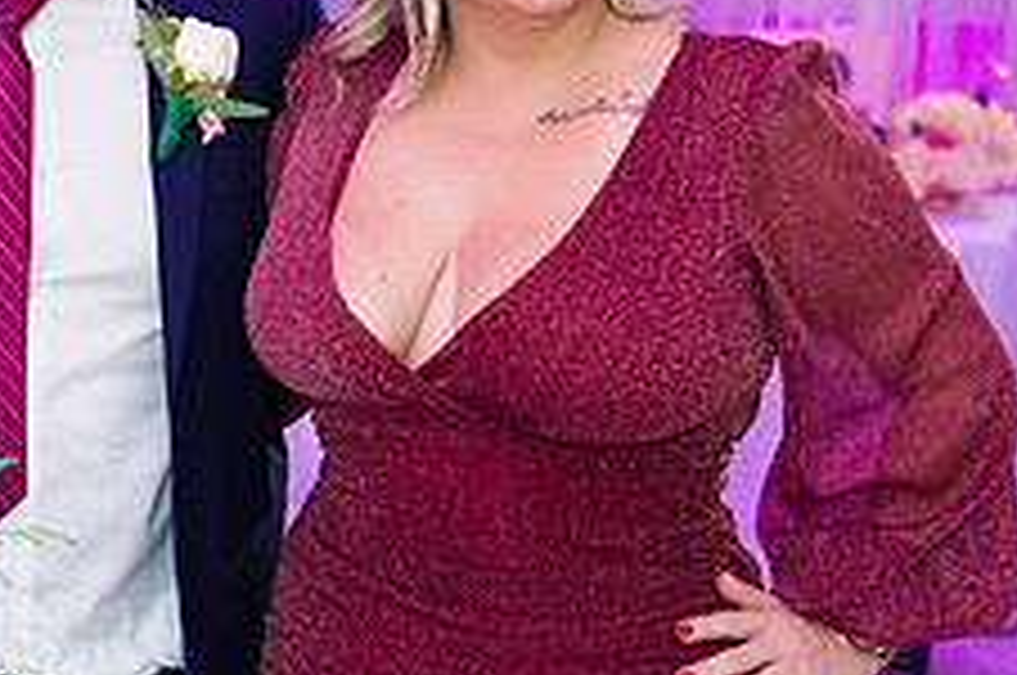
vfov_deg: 15.1
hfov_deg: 21.7
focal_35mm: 90
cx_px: -36
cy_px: 223
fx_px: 2539
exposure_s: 1/125
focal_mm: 35
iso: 800
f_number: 3.2
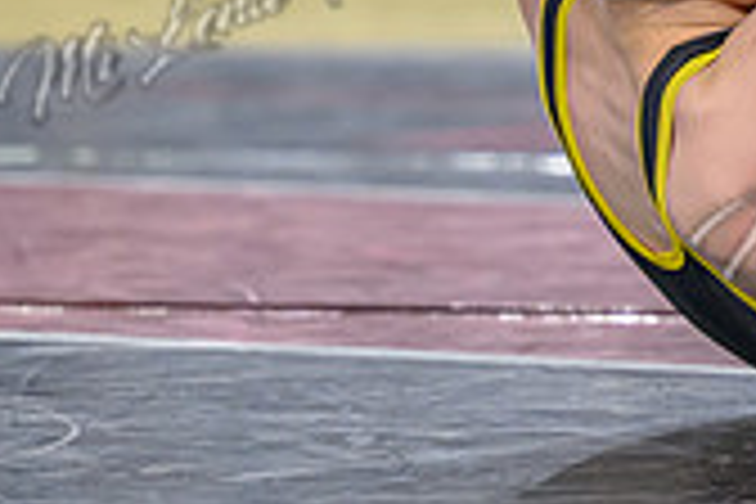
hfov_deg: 3.1
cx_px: 1003
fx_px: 14069
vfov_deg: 2.1
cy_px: -31
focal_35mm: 670
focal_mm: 155
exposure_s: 1/800
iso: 2000
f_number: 2.8
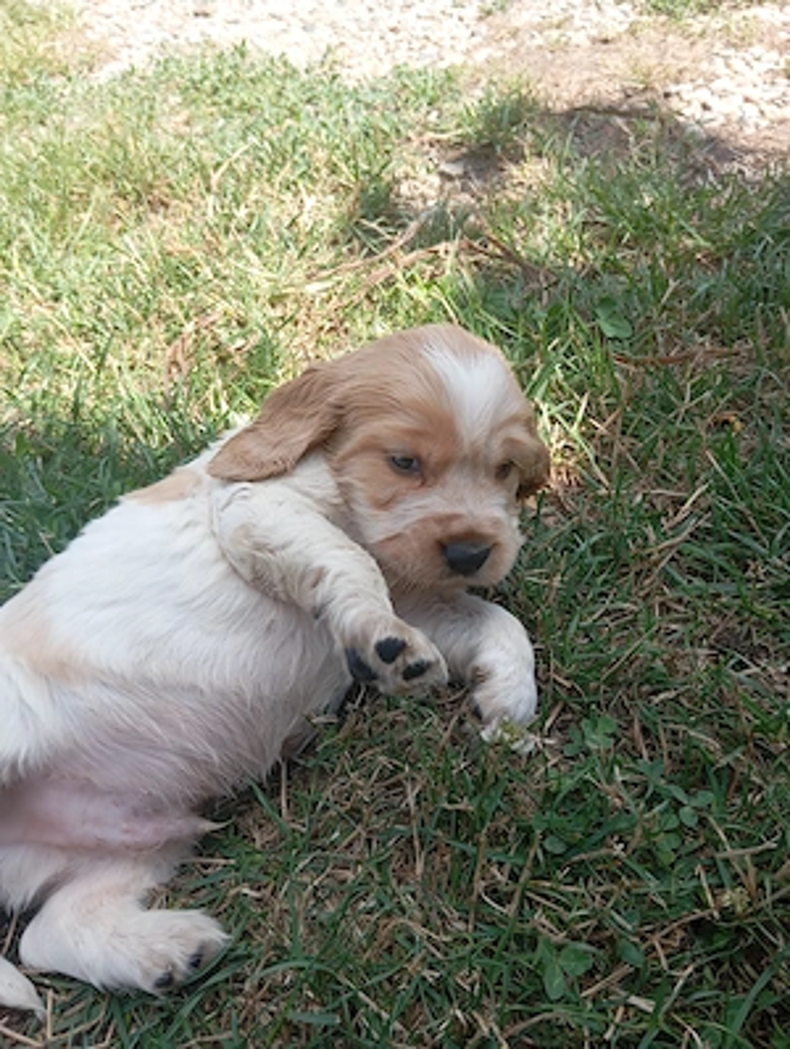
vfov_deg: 63.4
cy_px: 524
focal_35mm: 28
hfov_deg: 49.9
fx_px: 849
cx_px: 395
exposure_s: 1/206
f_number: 1.8
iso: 108
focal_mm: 4.22
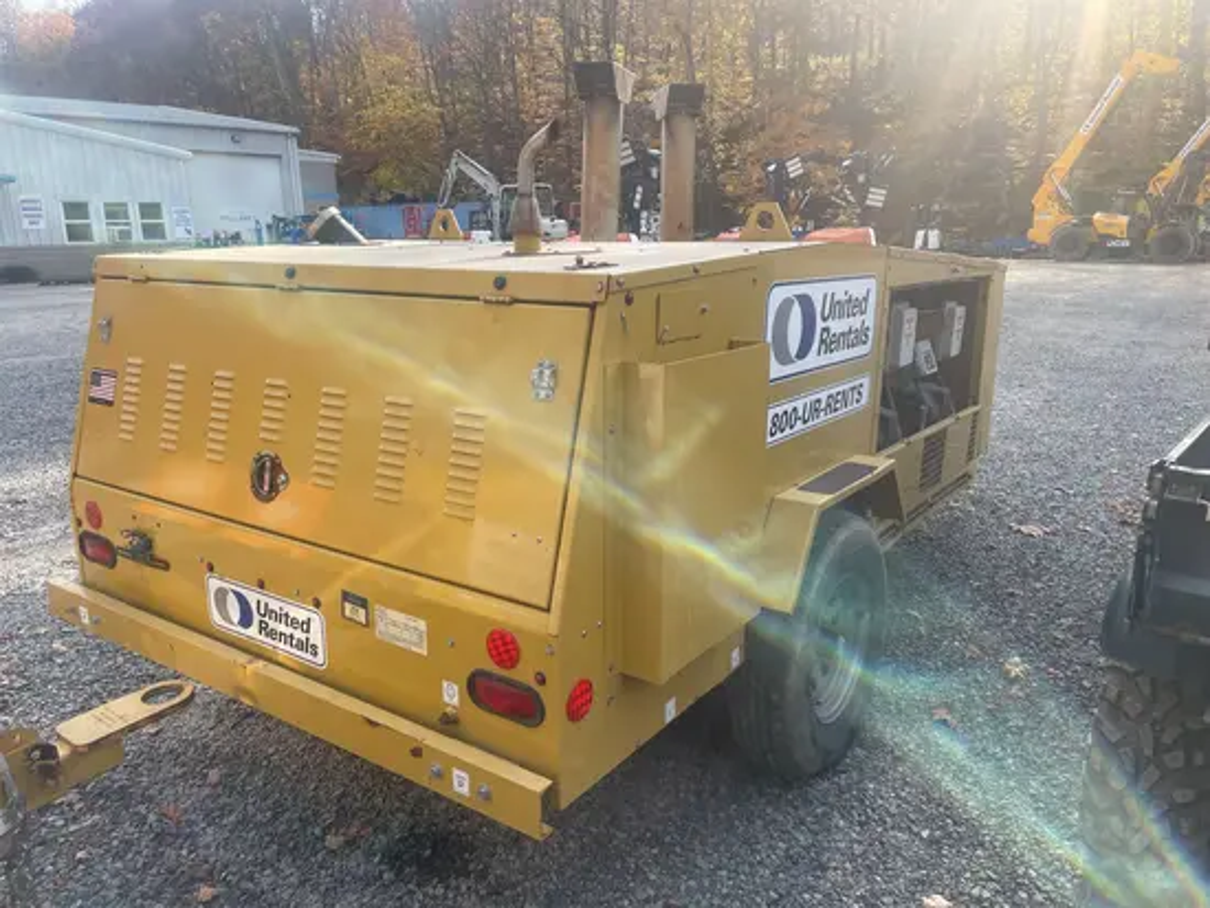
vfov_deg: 53.1
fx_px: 909
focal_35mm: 26
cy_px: 454
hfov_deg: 67.3
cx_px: 605
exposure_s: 1/1159
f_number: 1.6
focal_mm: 4.2
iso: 32
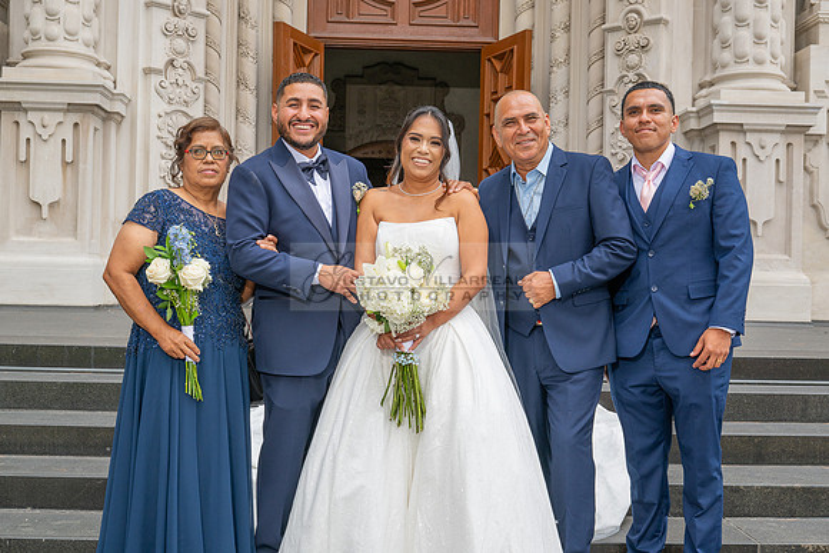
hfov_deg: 44.5
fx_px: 1013
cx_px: 414
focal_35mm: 44
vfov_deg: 30.5
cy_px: 276
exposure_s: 1/200
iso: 200
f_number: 8
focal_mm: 44
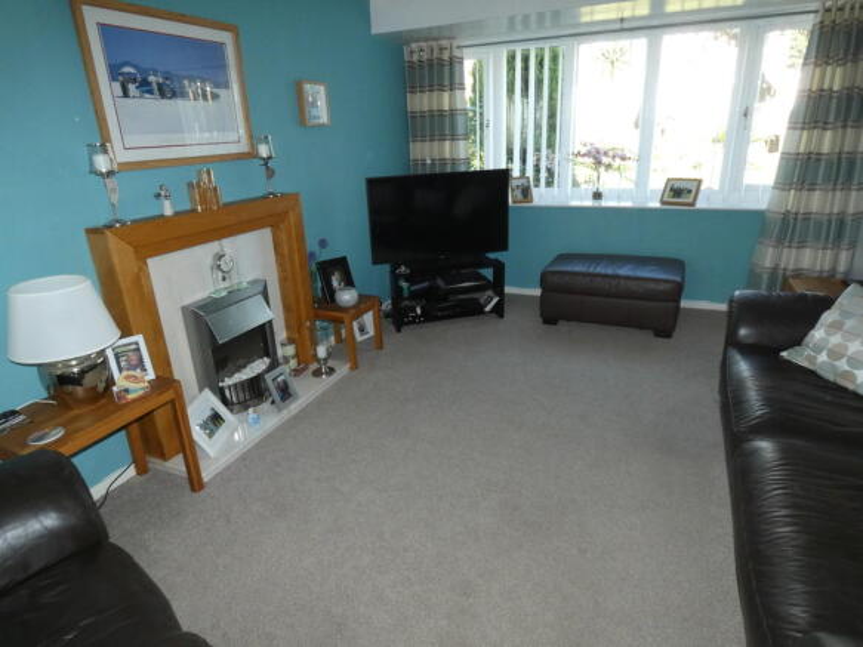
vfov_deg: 66.0
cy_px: 324
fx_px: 499
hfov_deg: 81.8
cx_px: 432
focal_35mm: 20
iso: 250
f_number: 5
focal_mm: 3.6
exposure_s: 1/60
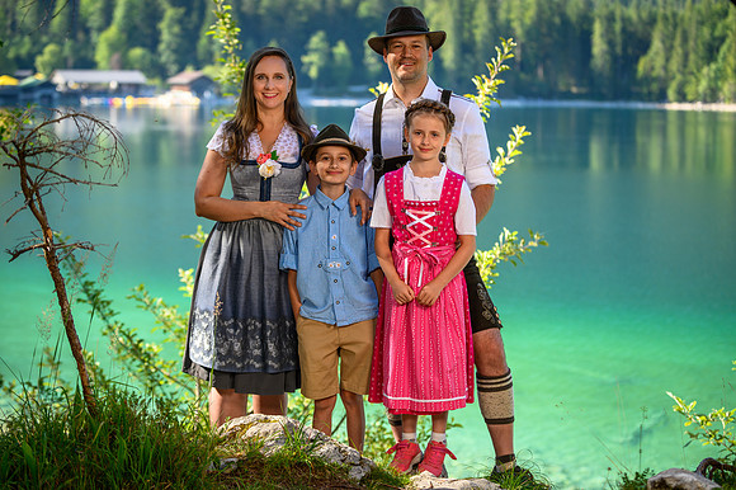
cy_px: 251
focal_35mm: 74
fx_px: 1505
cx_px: 380
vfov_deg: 18.5
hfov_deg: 27.5
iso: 100
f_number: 3.2
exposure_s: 1/500
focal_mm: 70
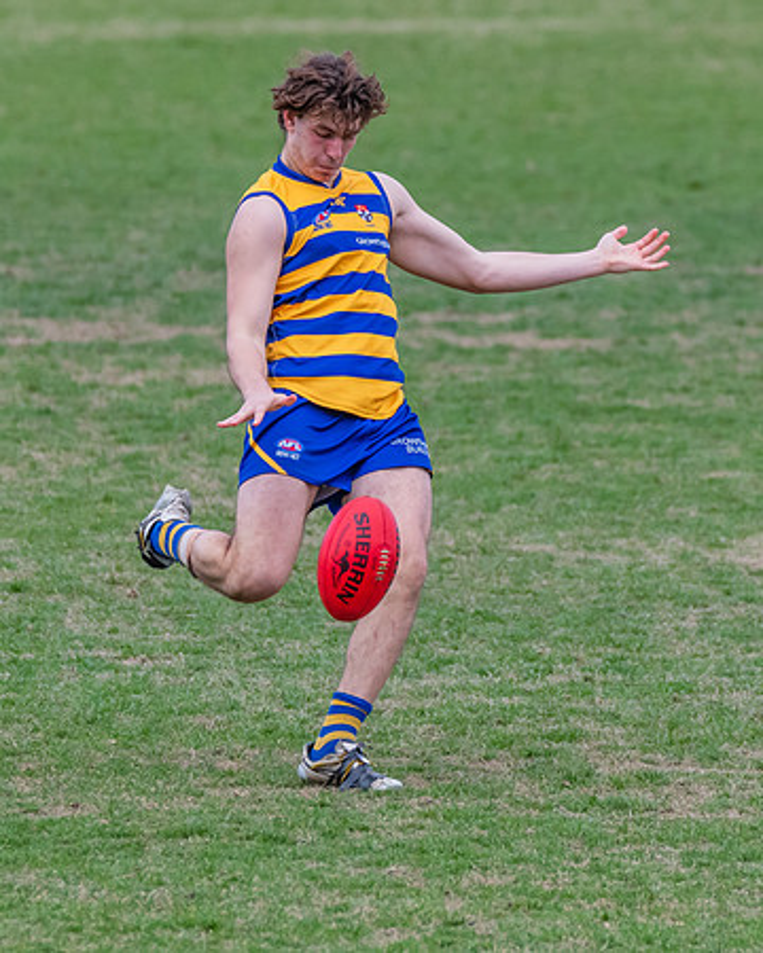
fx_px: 25195
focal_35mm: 893
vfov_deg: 2.2
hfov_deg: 1.7
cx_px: 449
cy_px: 360
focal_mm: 450
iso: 1250
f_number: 6
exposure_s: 1/1600
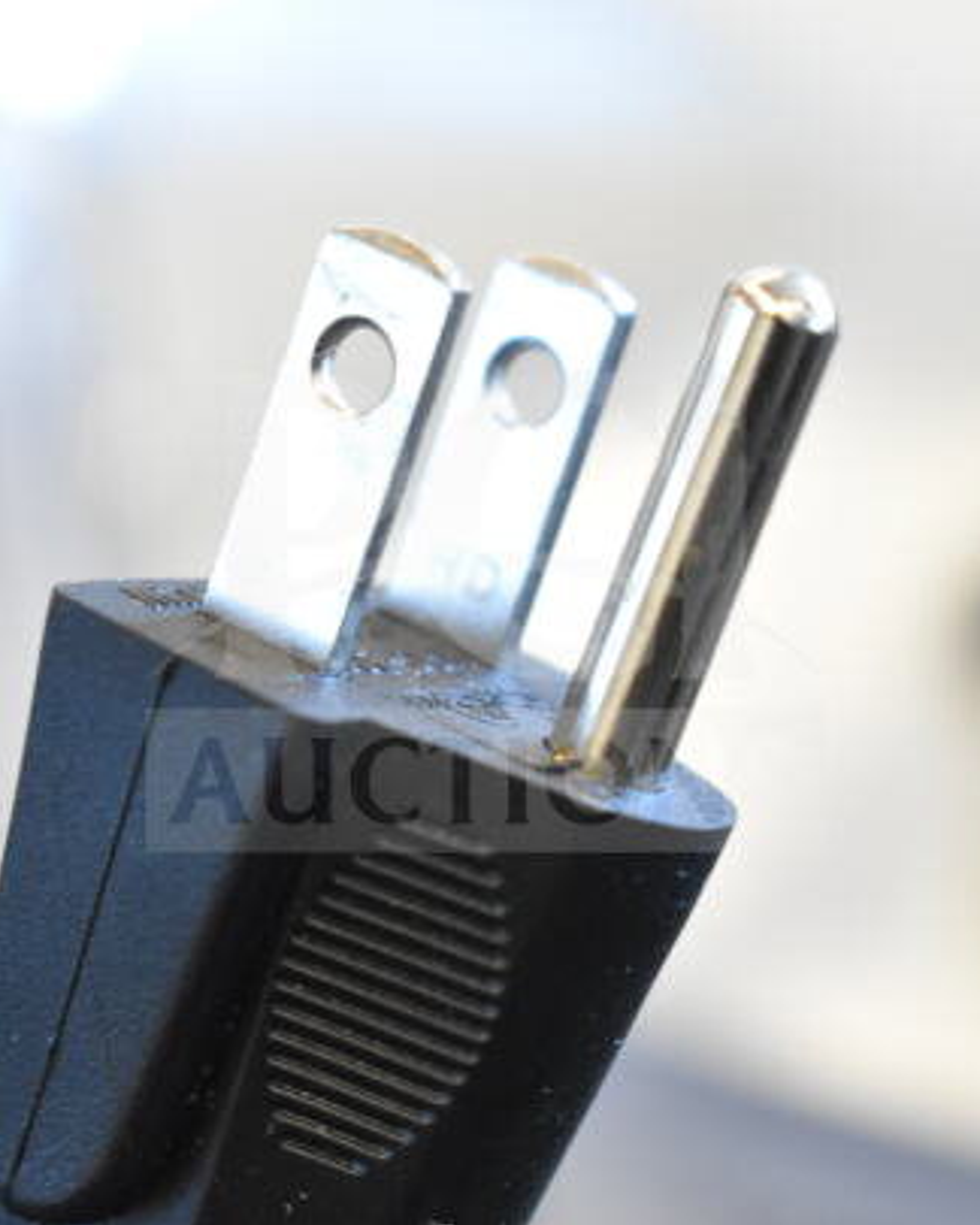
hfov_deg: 13.2
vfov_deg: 16.5
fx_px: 4231
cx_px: 484
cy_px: 612
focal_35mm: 117
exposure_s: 1/100
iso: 2500
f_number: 5.6
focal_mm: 55
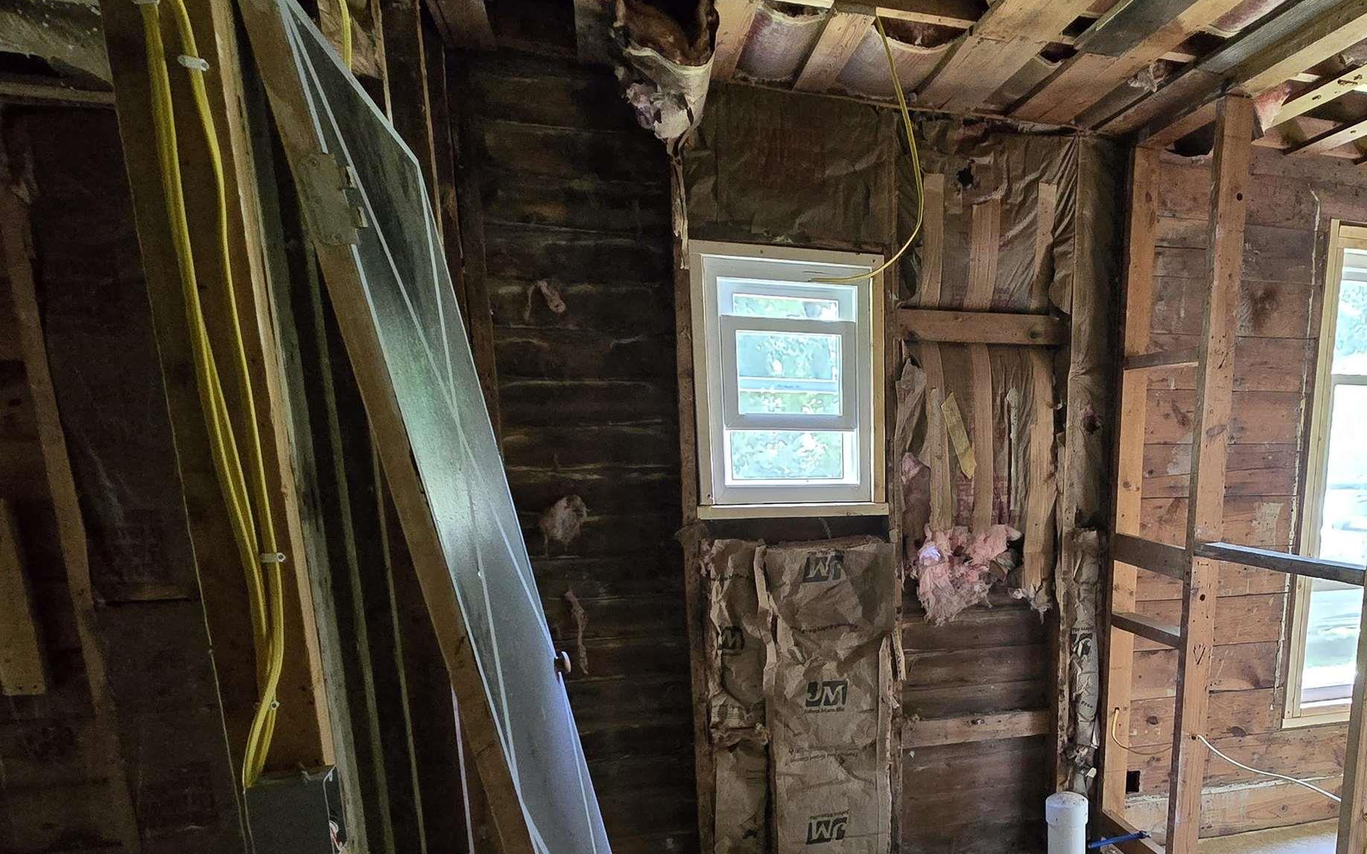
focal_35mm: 23
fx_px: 857
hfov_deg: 73.6
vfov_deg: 50.8
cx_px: 963
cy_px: 638
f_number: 2.2
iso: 1000
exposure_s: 1/60
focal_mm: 2.2
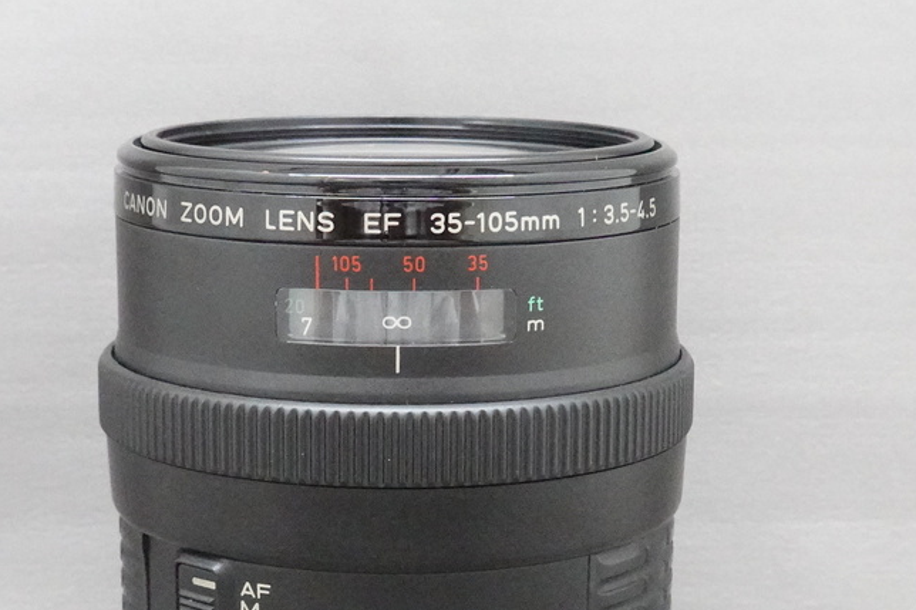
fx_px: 2086
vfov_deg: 16.5
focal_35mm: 82
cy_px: 529
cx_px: 441
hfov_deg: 24.8
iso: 6400
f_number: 8
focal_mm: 16.21
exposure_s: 1/40
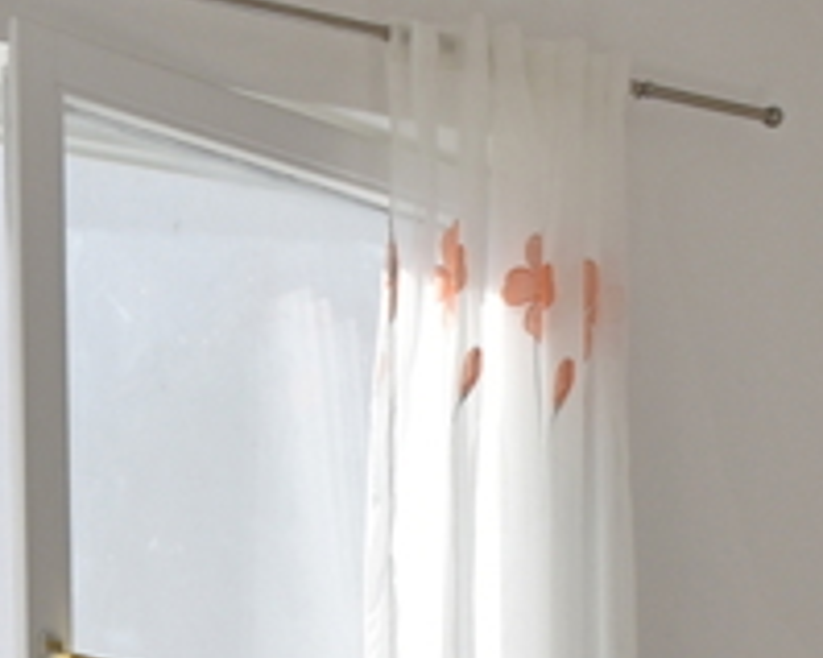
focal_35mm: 85
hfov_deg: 22.4
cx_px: 310
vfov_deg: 16.6
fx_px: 2069
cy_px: 944
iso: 100
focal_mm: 10
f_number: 6.3
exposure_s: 1/160
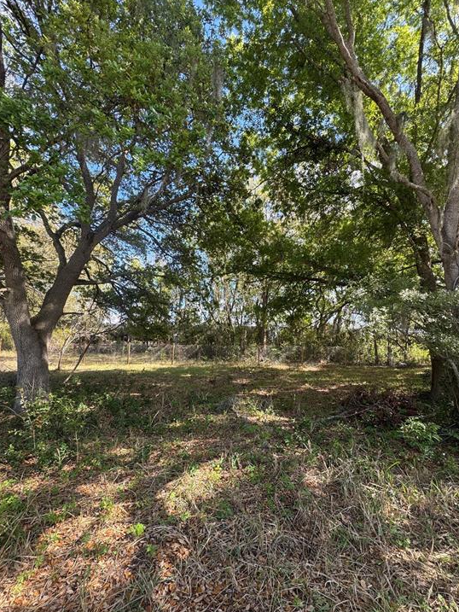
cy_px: 319
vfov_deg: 98.1
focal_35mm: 15
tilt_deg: +5.2
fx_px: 265
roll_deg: -0.9
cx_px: 240
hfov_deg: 81.7
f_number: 2.2
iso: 40
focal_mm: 2.22
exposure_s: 1/192
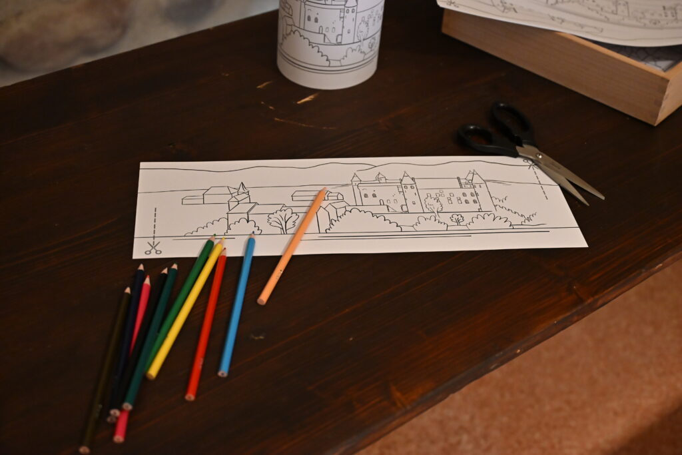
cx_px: 341
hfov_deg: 41.9
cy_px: 228
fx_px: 890
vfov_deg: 28.7
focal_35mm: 47
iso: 6400
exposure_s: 1/100
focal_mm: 47
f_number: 4
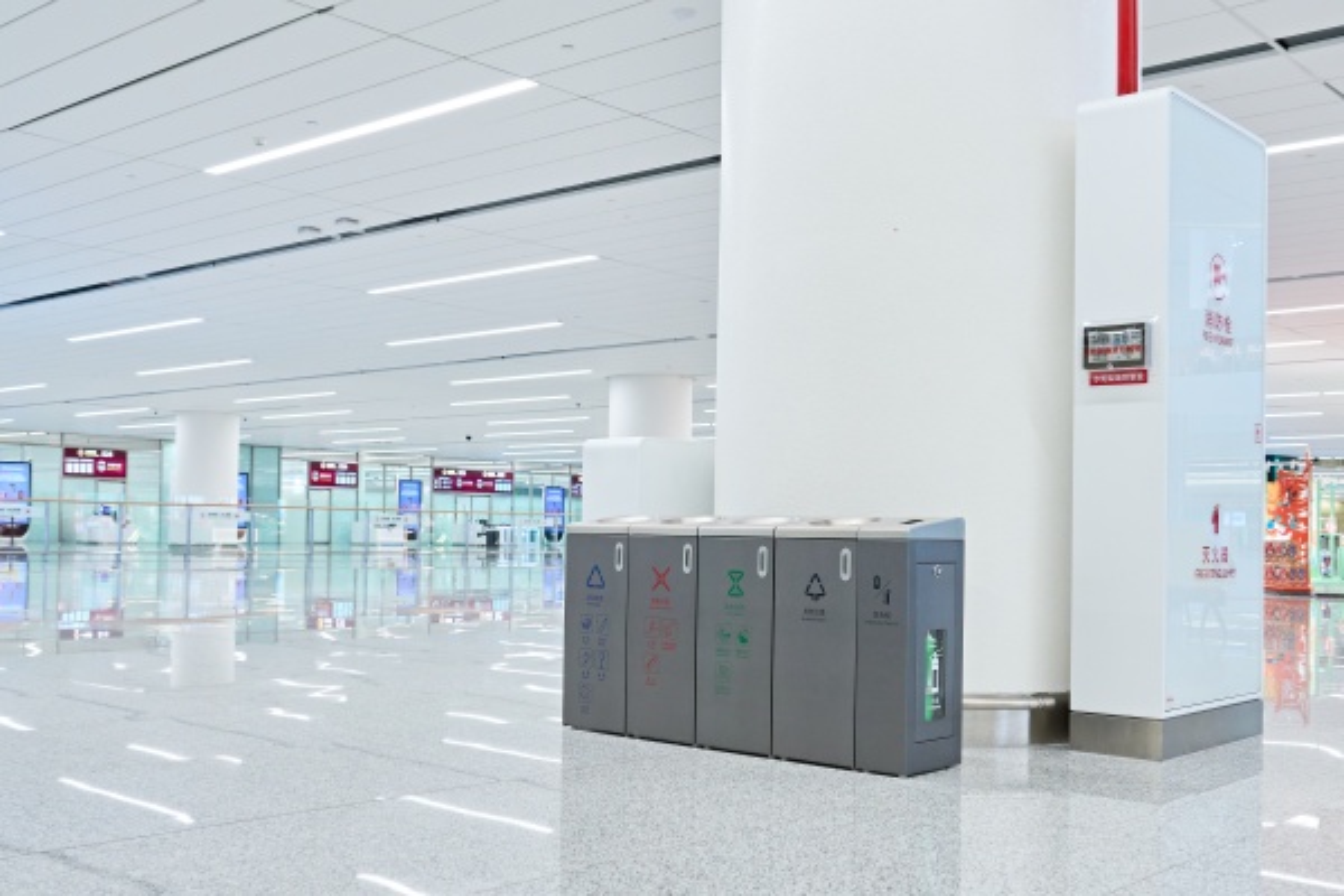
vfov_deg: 45.0
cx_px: 672
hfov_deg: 63.7
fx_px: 1083
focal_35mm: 29
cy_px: 448
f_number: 5.6
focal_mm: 29
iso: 1600
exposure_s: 1/100
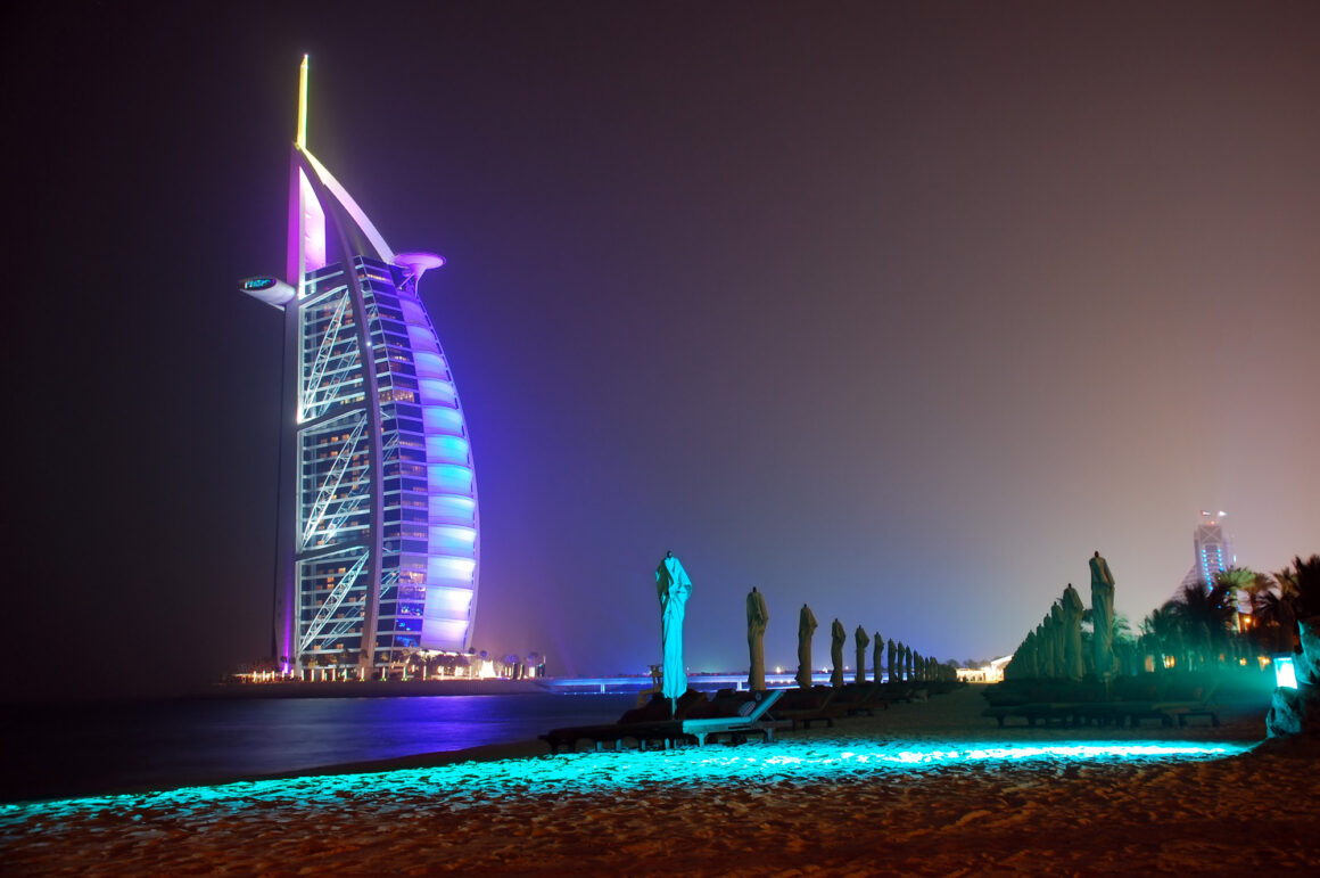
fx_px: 1429
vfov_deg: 34.1
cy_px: 439
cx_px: 660
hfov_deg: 49.6
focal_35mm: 39
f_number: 4
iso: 400
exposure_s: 4.5
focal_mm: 26
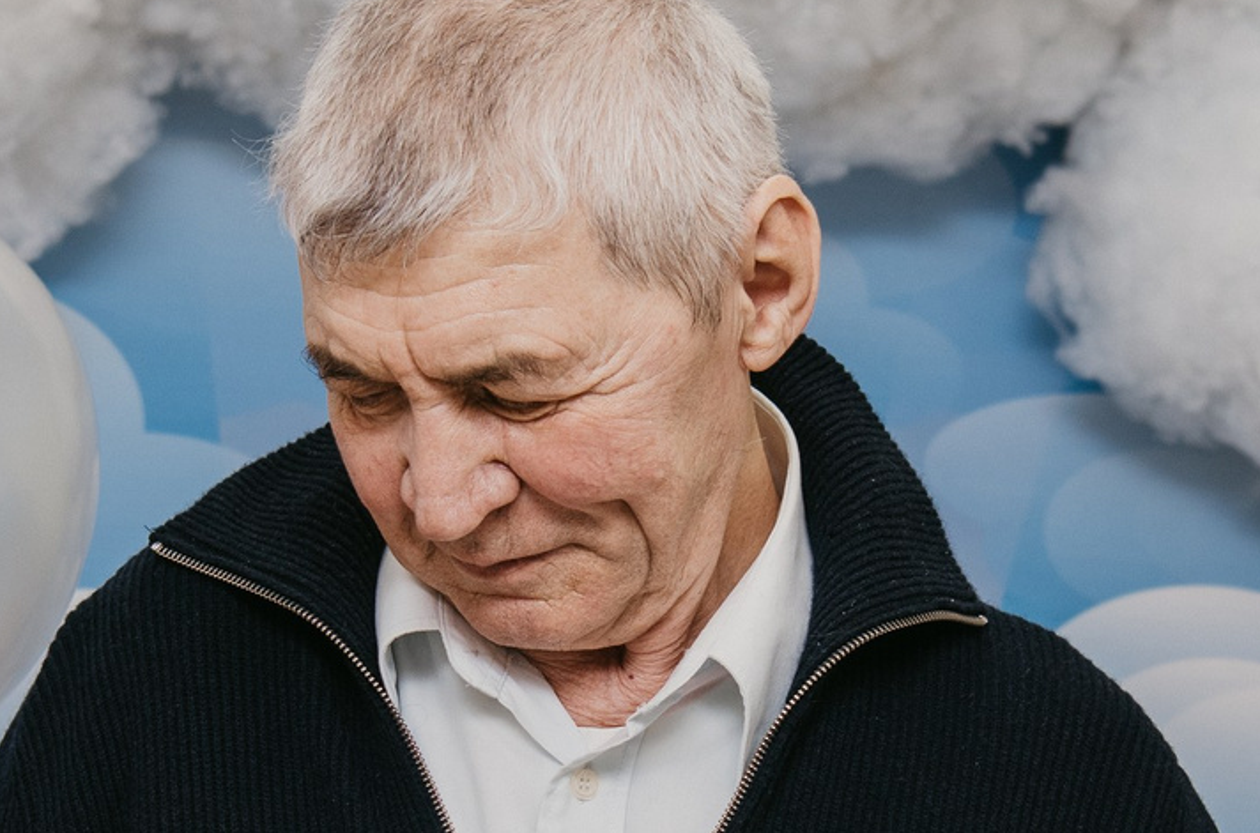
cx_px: 634
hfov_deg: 14.1
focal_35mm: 146
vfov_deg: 9.3
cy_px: 730
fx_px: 5097
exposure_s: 1/160
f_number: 4
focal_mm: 40
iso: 160
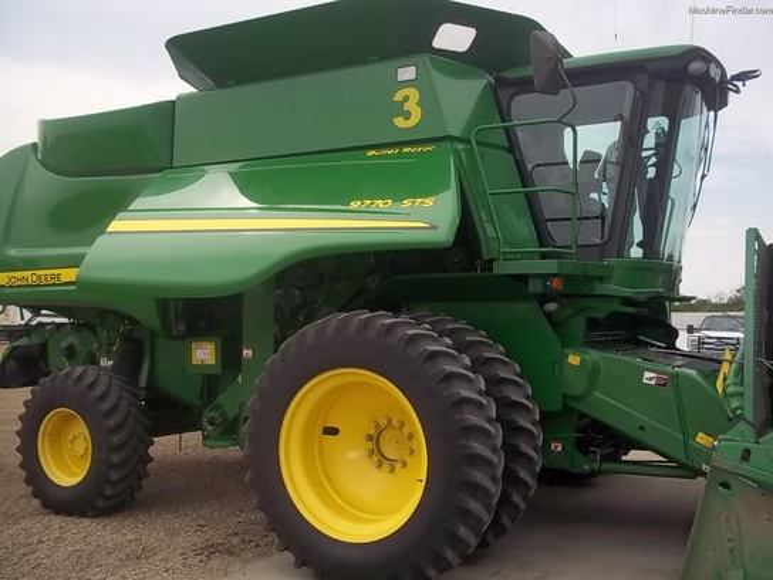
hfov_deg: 51.4
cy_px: 290
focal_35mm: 36
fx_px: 804
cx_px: 386
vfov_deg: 39.7
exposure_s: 1/800
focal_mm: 6.5
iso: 80
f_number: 3.1
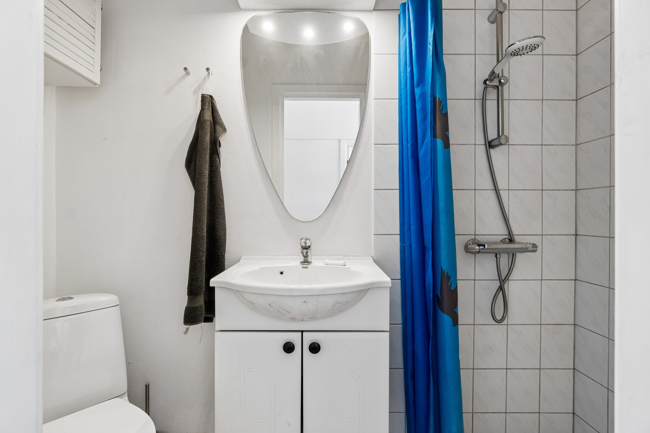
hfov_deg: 100.4
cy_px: 216
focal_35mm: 15
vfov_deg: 77.3
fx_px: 271
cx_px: 325
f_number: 8
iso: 200
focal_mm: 10
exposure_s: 1/3.33
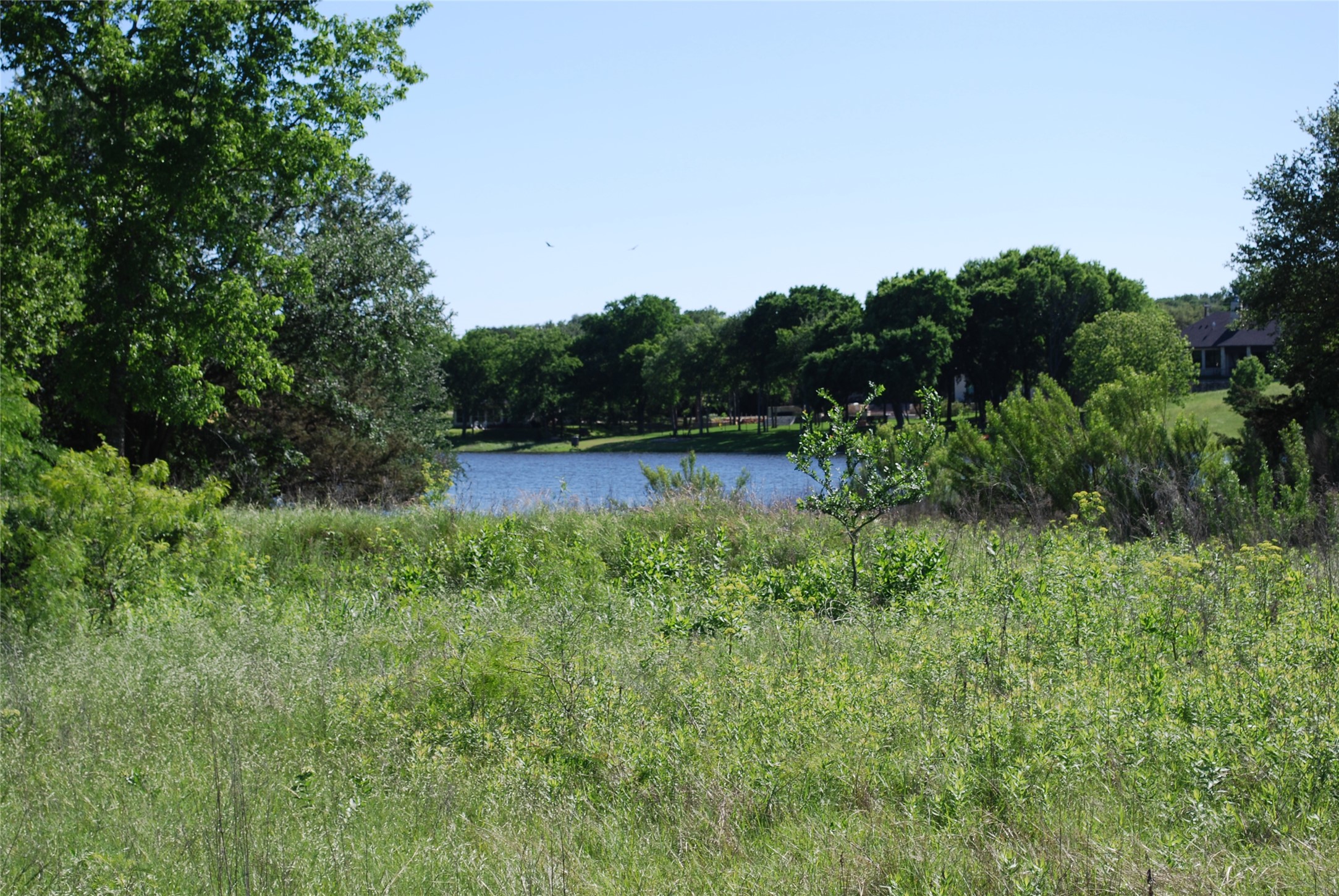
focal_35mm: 82
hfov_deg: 24.6
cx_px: 670
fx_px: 3072
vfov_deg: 16.6
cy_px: 448
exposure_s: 1/200
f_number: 7.1
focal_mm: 55
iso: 100
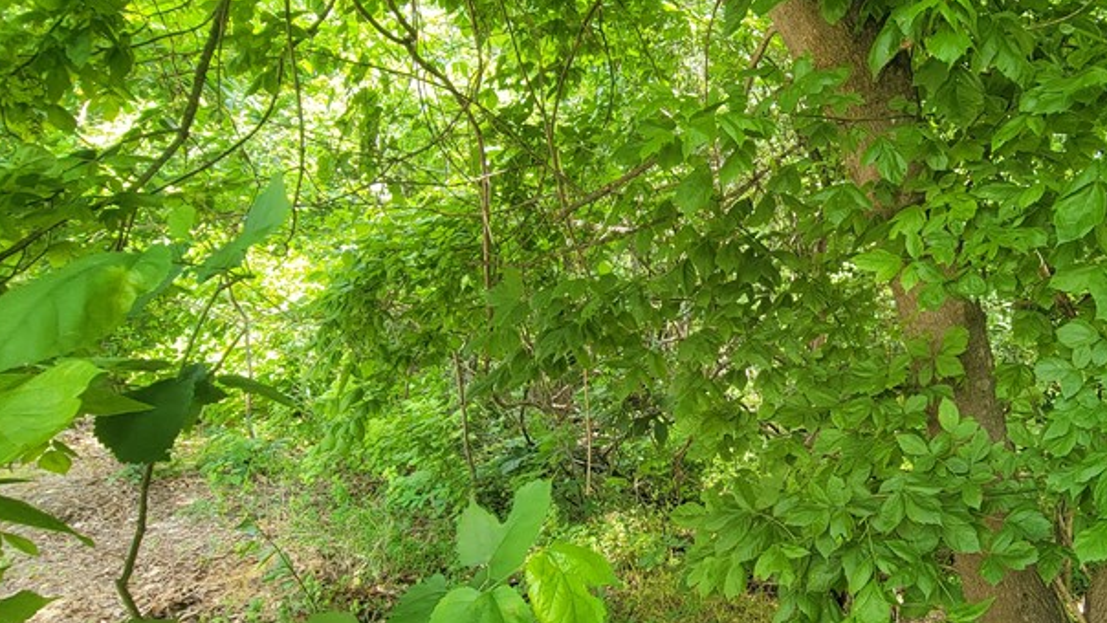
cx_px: 797
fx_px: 705
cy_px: 341
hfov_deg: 72.3
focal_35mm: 24
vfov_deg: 47.6
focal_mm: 2.2
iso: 80
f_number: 2.2
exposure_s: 1/120
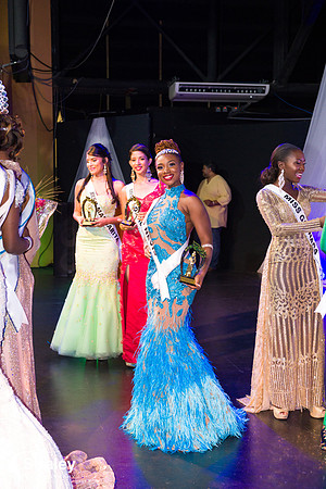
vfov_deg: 35.6
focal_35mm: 56
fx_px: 761
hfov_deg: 24.2
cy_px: 244
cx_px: 163
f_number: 5
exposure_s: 1/160
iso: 4000
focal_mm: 56
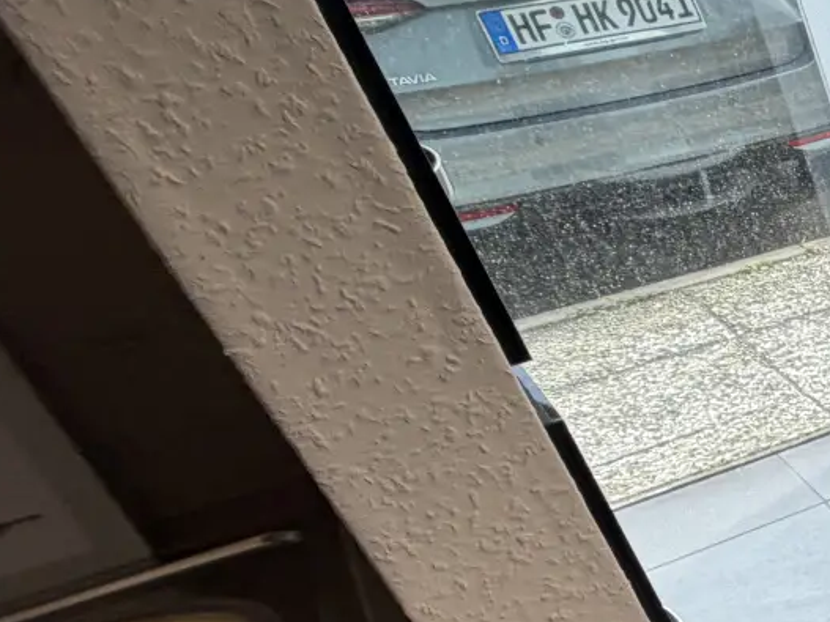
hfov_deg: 22.2
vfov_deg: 27.7
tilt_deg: -31.6
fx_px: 1223
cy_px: 532
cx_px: 1495
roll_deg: +1.2
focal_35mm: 51
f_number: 2.2
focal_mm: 2.22
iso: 50
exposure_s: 1/100
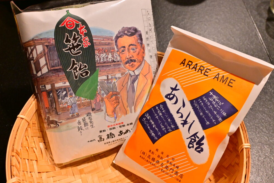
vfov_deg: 40.5
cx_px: 140
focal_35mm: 33
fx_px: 248
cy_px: 91
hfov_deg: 57.9
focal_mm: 21
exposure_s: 1/30
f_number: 5.6
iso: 1250
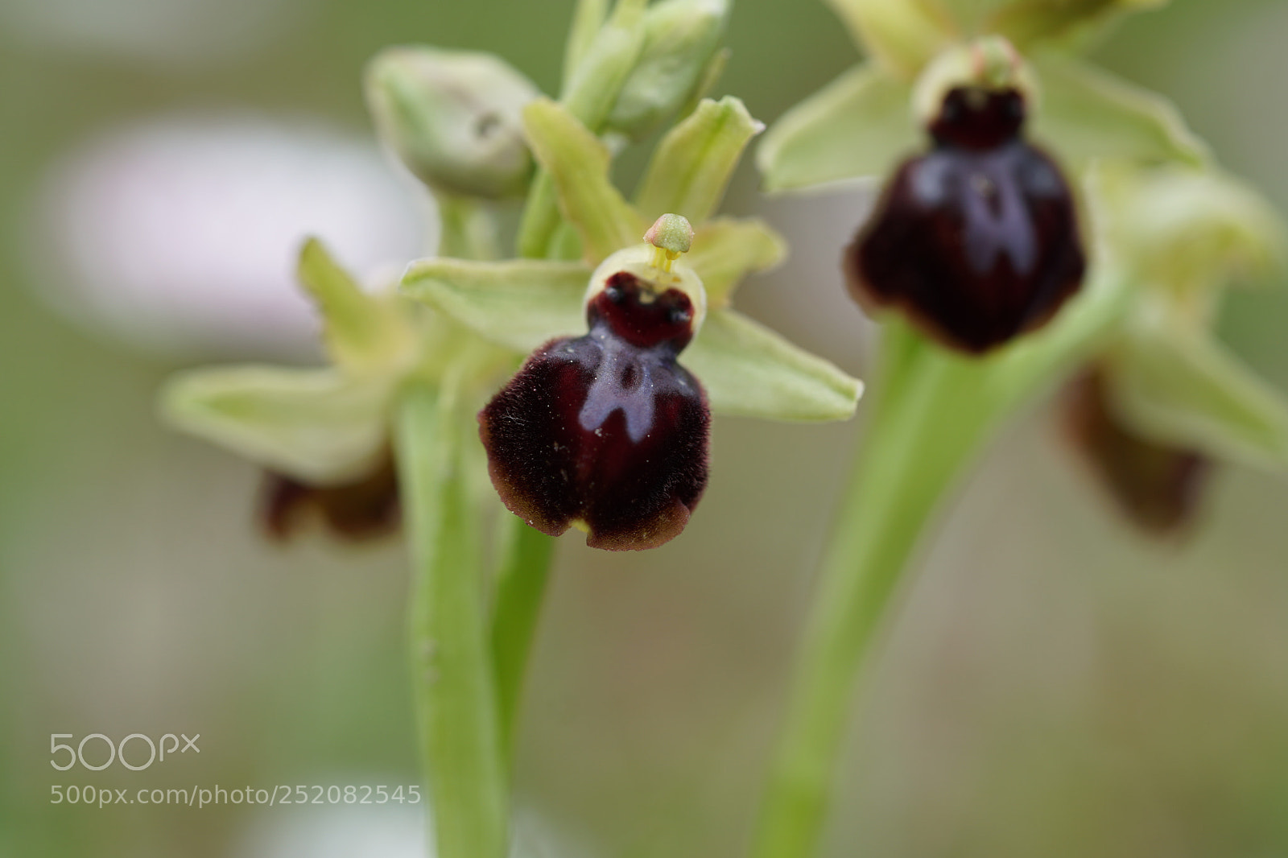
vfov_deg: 10.2
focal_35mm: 135
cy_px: 429
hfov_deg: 15.2
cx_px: 644
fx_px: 4829
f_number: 4
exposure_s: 1/160
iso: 100
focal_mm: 90
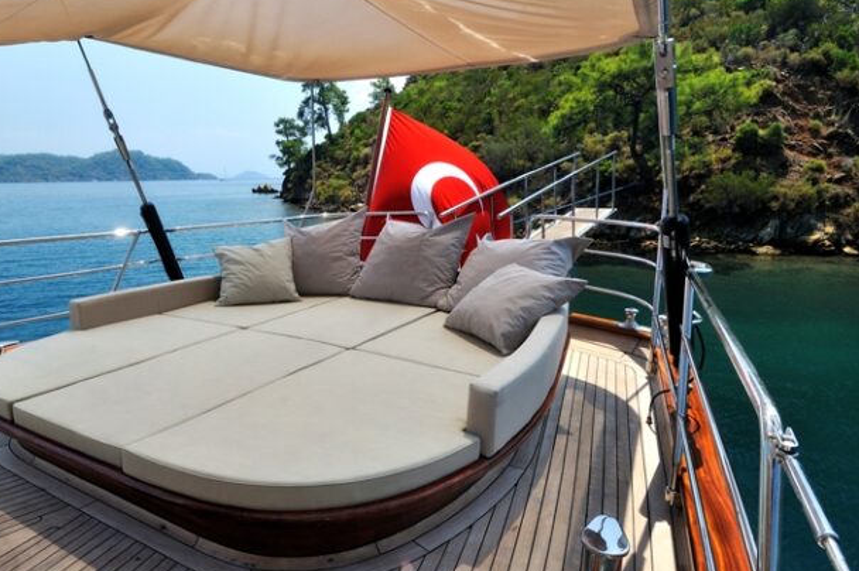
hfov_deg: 71.8
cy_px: 294
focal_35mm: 25
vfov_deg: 51.8
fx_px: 587
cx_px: 352
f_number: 8
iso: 200
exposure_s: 1/400
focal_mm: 13
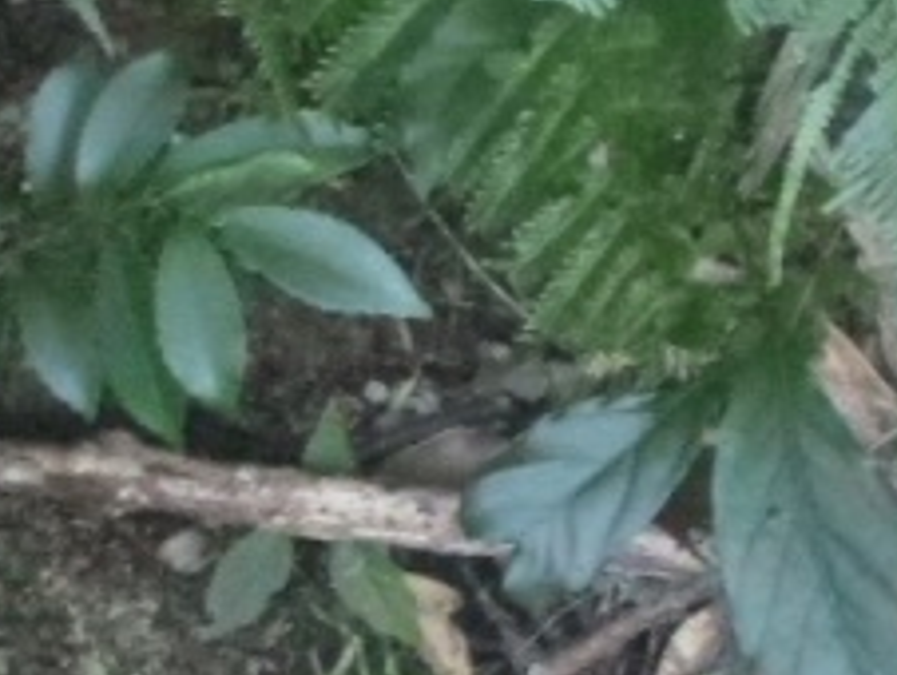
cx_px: 1846
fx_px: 5162
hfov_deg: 9.3
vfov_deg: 7.5
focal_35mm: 199
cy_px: 302
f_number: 4.7
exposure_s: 1/10
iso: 800
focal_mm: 7.9
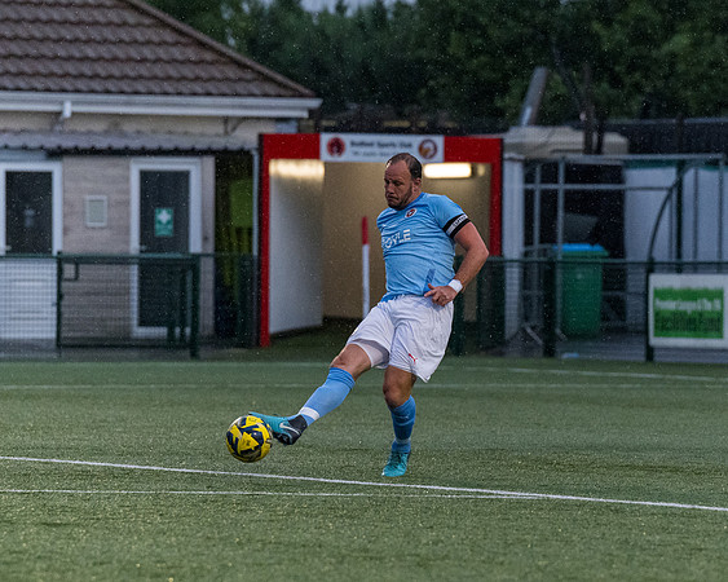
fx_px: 7515
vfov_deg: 4.4
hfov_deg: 5.5
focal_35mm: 349
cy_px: 273
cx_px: 475
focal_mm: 200
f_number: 4.5
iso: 4000
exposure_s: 1/2000
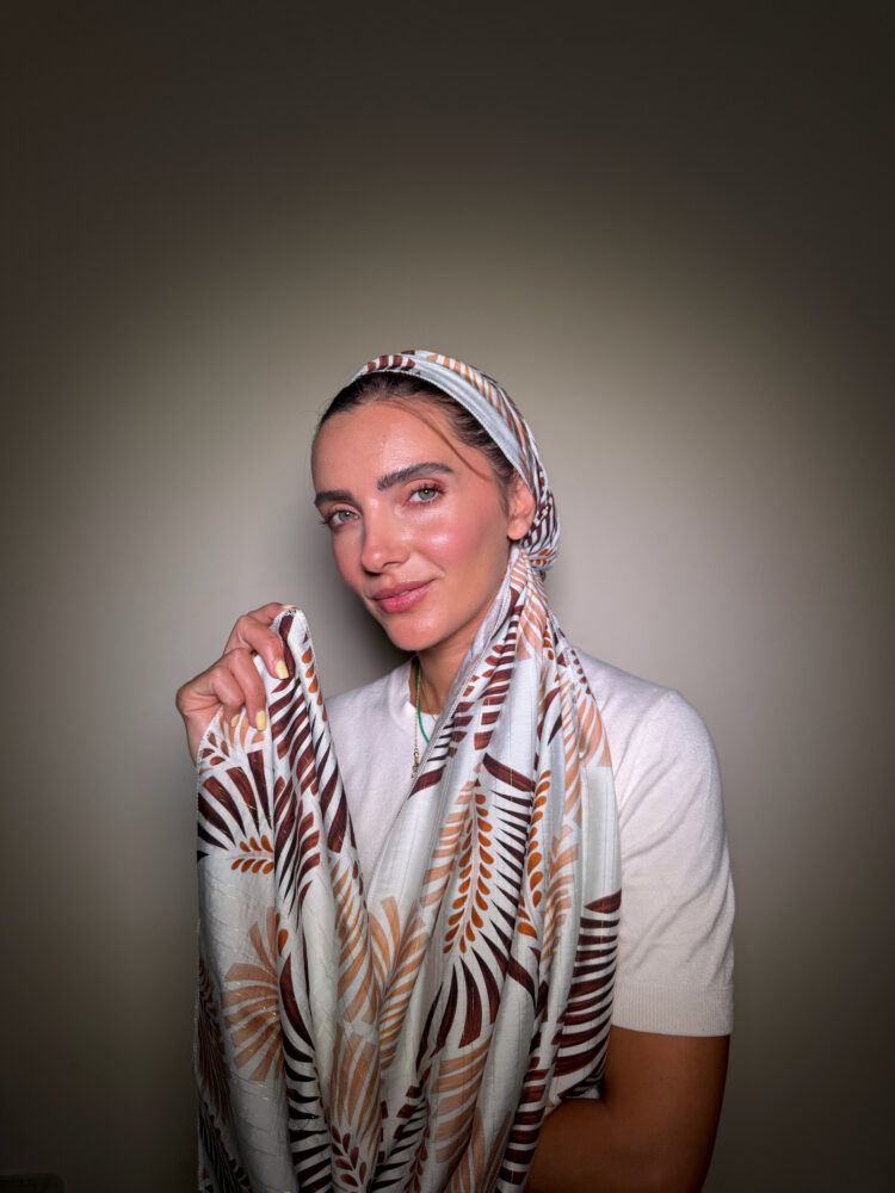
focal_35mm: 24
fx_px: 827
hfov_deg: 56.8
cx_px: 448
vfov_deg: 71.6
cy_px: 596
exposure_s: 1/254
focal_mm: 6.76
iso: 64
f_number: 1.78
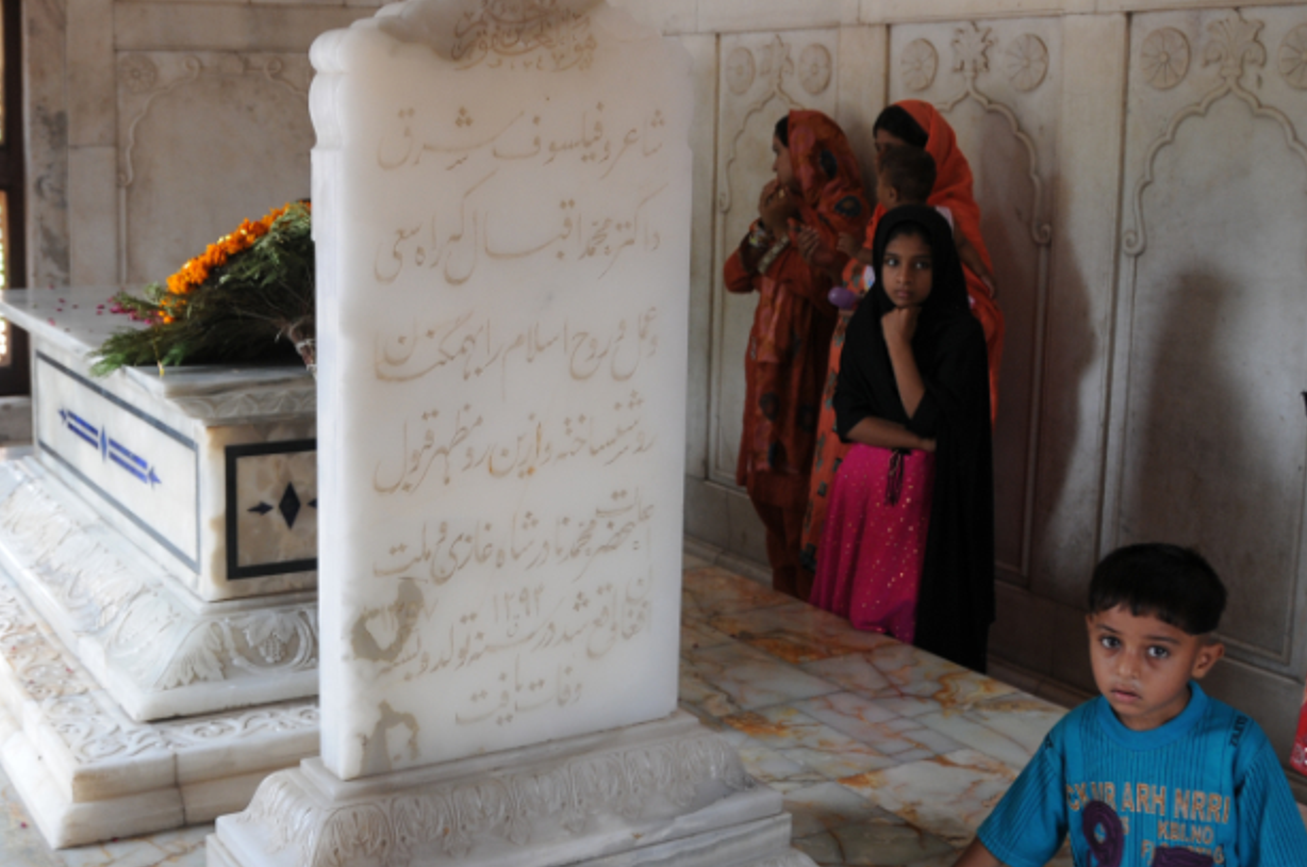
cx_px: 456
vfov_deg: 30.2
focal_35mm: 44
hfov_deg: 44.0
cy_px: 305
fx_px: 1595
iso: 250
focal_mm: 18
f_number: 4
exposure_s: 1/60
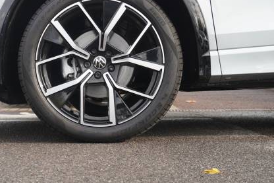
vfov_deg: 22.5
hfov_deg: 33.0
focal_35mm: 60
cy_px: 63
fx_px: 456
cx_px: 84
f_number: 4.5
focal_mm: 26
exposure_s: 1/60
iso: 100
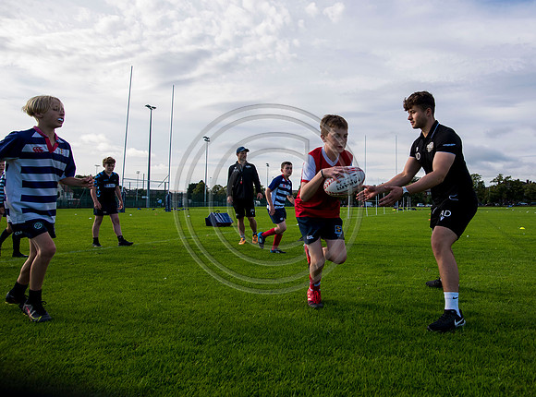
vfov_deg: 56.5
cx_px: 332
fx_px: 369
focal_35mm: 24
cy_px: 176
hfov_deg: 70.9
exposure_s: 1/1250
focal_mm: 20
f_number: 4.5
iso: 250
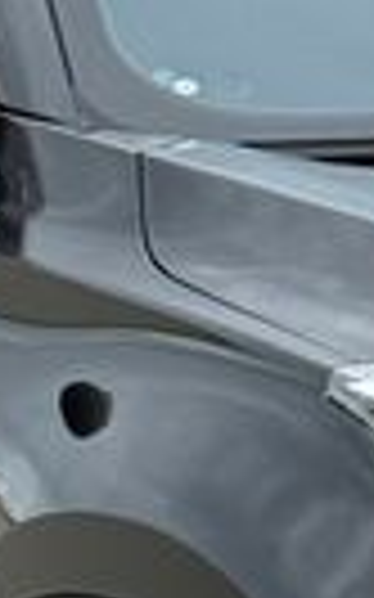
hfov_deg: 4.2
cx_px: 753
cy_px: 571
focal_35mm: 309
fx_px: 5045
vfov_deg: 6.8
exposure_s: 1/2415
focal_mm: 6.76
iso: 64
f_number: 1.78
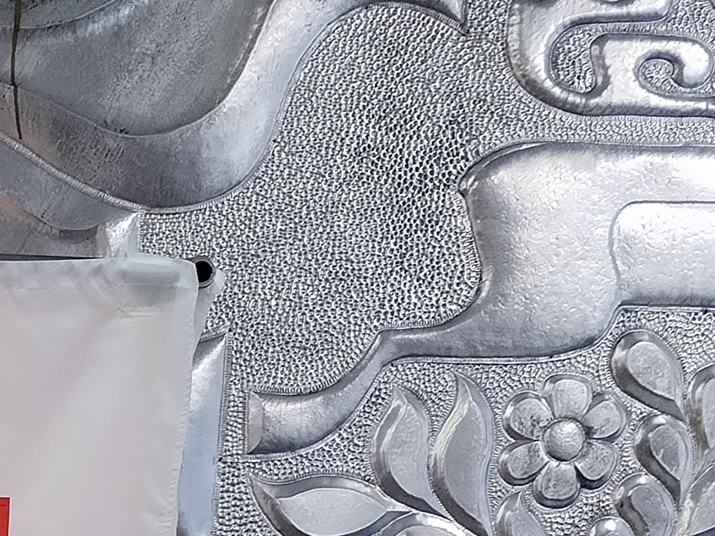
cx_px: -492
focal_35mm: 115
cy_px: 907
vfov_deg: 12.0
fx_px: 2376
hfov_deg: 15.2
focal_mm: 4.75
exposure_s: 1/50
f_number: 1.8
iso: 483
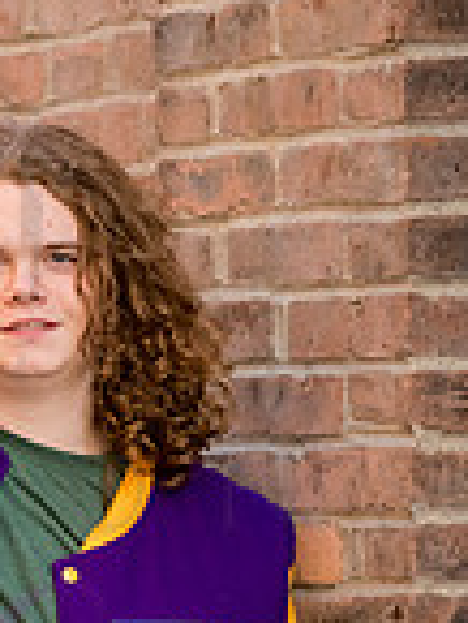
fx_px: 6444
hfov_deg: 4.1
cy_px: 644
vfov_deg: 5.5
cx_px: -146
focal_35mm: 358
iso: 640
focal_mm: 120
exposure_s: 1/400
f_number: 5
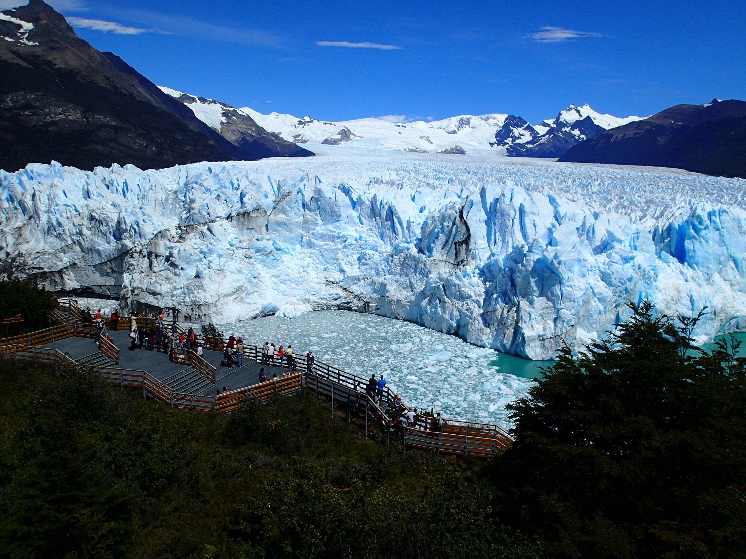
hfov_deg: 69.4
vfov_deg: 54.9
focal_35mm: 25
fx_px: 539
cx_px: 373
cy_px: 280
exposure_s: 1/800
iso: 100
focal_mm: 4.5
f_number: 8
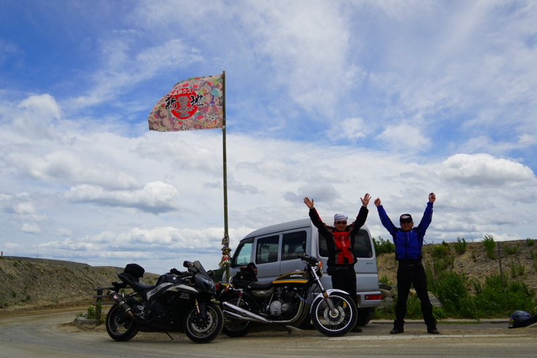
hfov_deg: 49.6
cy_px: 179
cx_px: 268
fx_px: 582
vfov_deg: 34.2
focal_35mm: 39
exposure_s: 1/2500
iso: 100
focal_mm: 26
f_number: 4
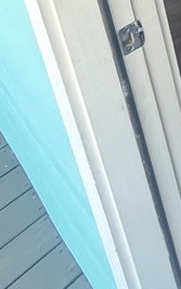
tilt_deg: -14.6
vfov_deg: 24.9
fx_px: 450
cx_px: 385
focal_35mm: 57
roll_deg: +4.5
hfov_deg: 16.2
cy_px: -170
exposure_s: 1/68
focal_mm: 2.22
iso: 320
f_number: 2.2
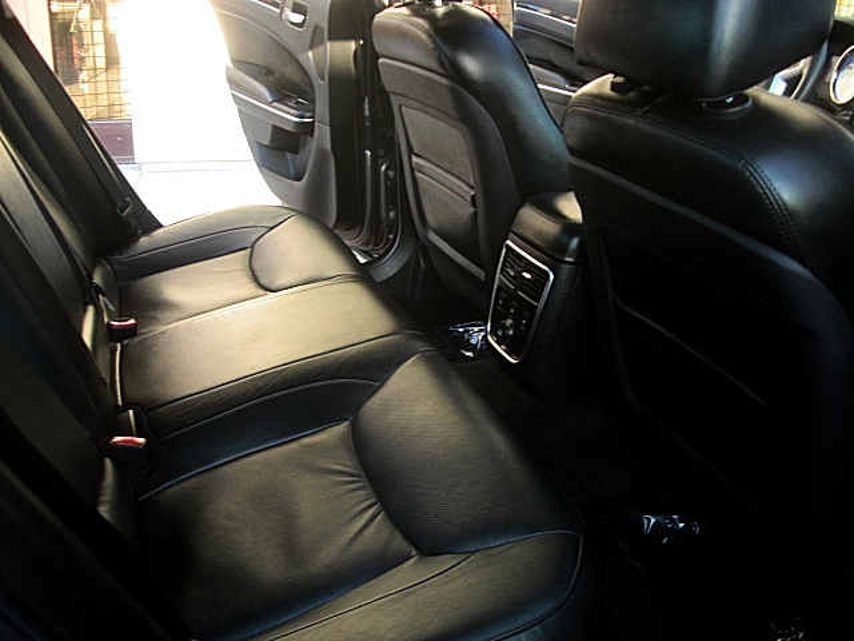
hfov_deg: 51.4
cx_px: 427
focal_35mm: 36
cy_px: 320
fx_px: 888
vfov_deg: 39.7
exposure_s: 1/60
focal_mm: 6.3
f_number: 2.8
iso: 100
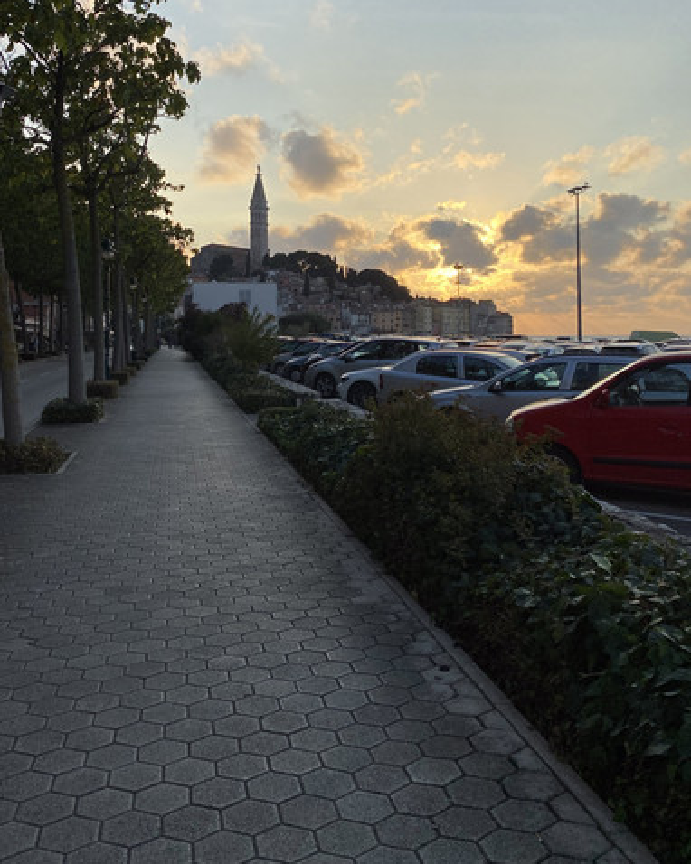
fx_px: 870
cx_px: 289
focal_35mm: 34
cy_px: 302
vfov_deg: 52.1
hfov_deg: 43.2
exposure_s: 1/2513
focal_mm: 4.25
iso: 32
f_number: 1.8
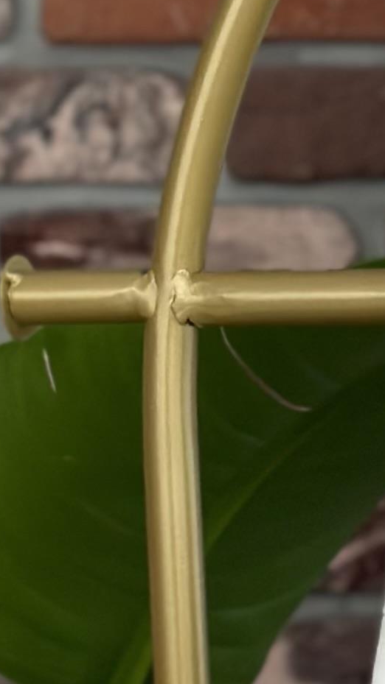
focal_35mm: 227
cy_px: 802
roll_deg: +1.3
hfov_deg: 5.2
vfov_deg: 9.4
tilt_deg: -6.7
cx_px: 814
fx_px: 4123
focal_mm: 6.86
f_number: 1.78
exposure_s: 1/1541
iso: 80
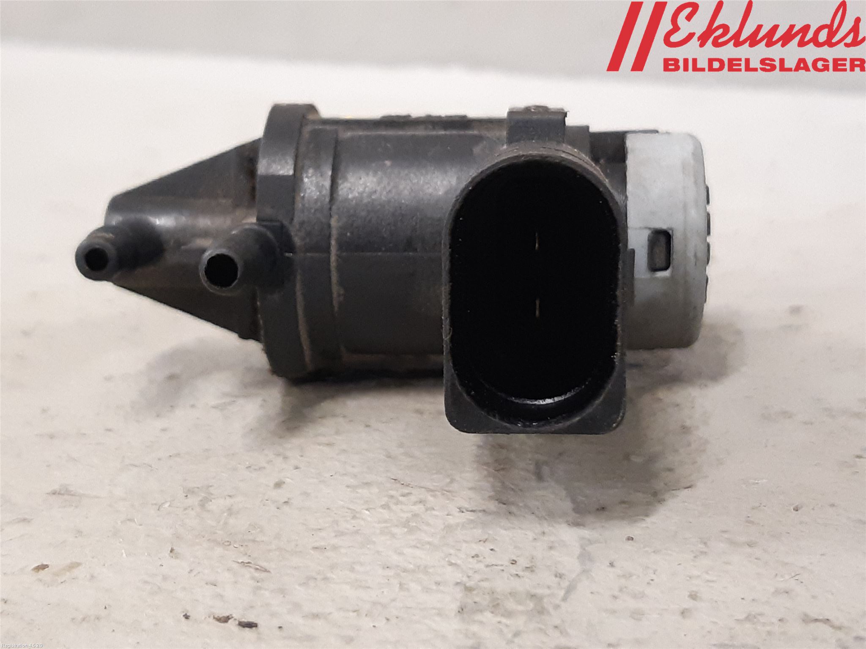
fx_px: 650
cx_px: 433
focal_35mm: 26
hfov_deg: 67.3
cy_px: 324
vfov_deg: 53.1
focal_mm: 3.93
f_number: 1.7
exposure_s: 1/50
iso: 320
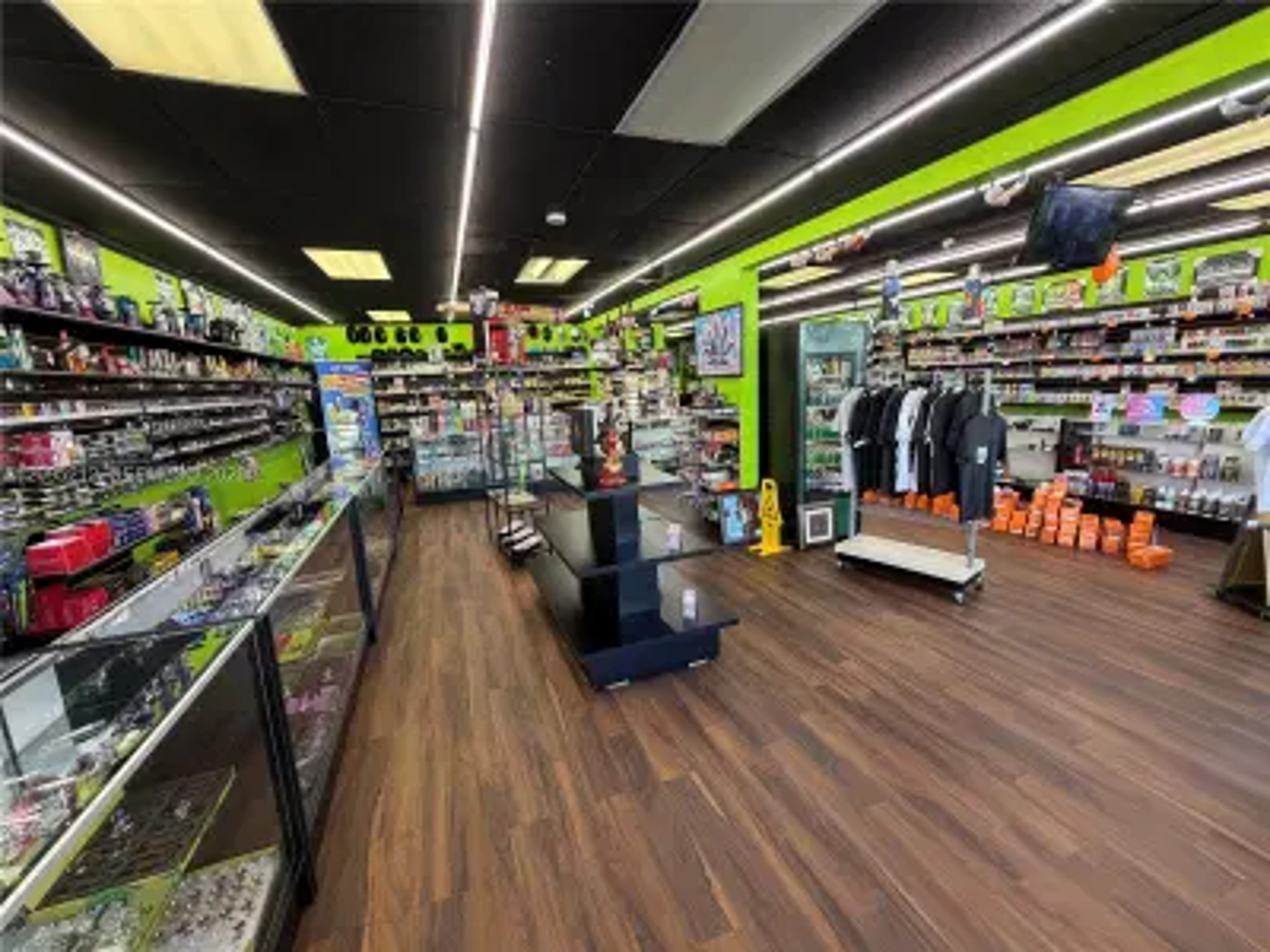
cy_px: 476
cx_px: 635
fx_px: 514
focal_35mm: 14
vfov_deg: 85.7
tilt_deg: -10.9
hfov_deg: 102.1
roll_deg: +3.0
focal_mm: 2.22
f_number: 2.2
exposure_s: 1/120
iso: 250
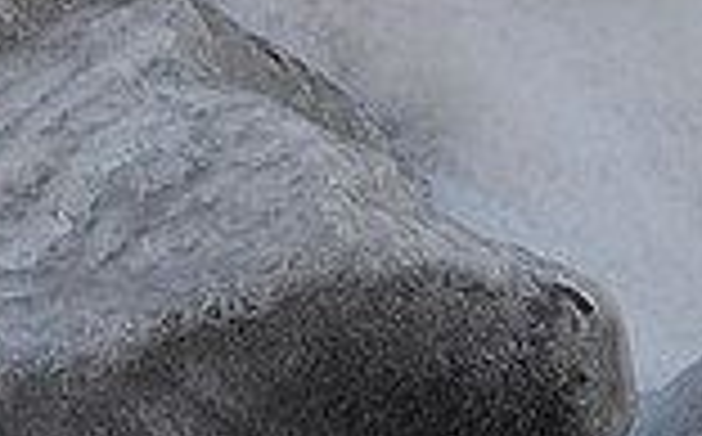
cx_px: -180
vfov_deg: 1.8
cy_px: -133
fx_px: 13984
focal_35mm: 732
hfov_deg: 2.9
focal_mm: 68
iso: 100
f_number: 4.5
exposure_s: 1/125
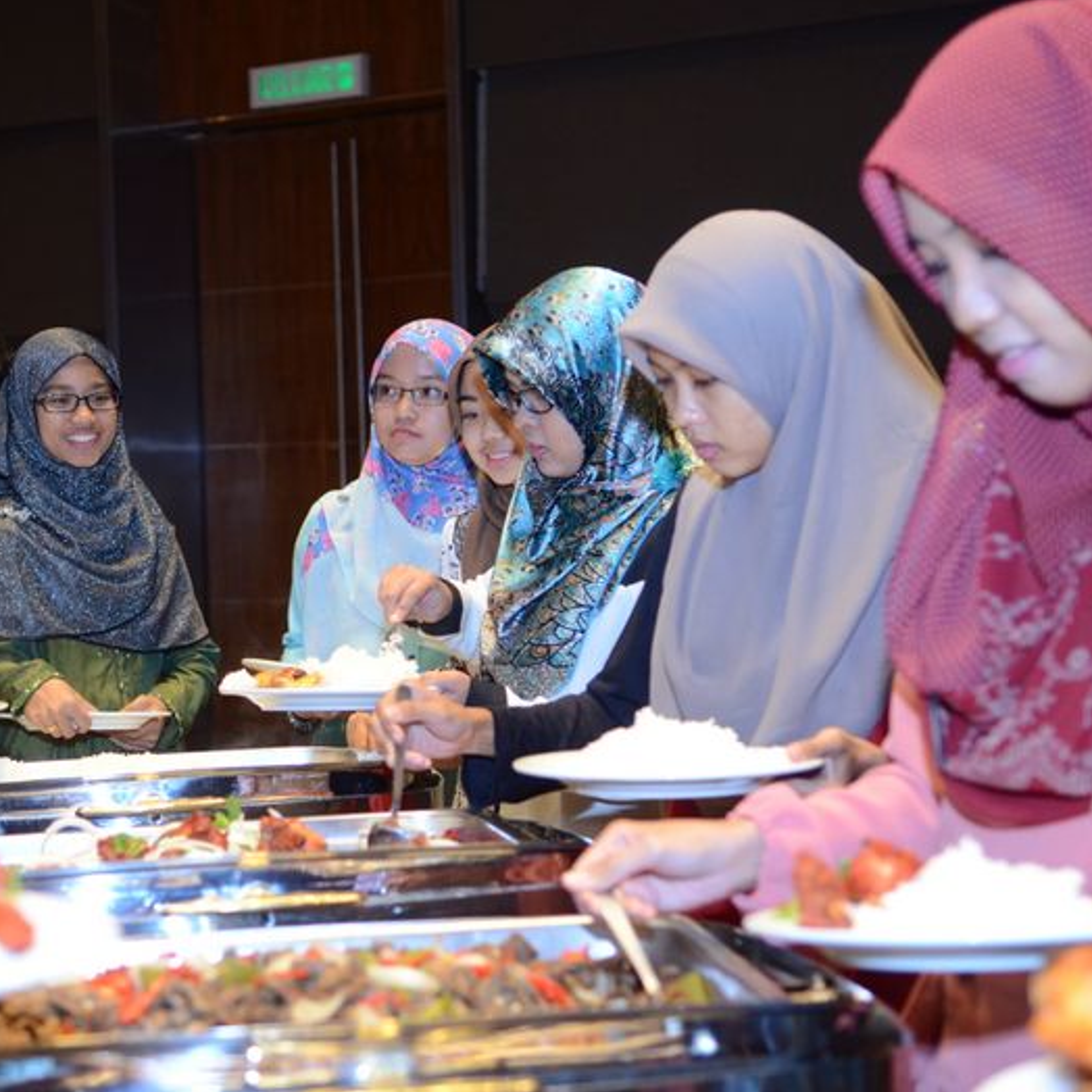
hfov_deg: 26.0
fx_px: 2356
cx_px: 425
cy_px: 544
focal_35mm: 66
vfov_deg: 26.1
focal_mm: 34
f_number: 2.8
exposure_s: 1/80
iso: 1600
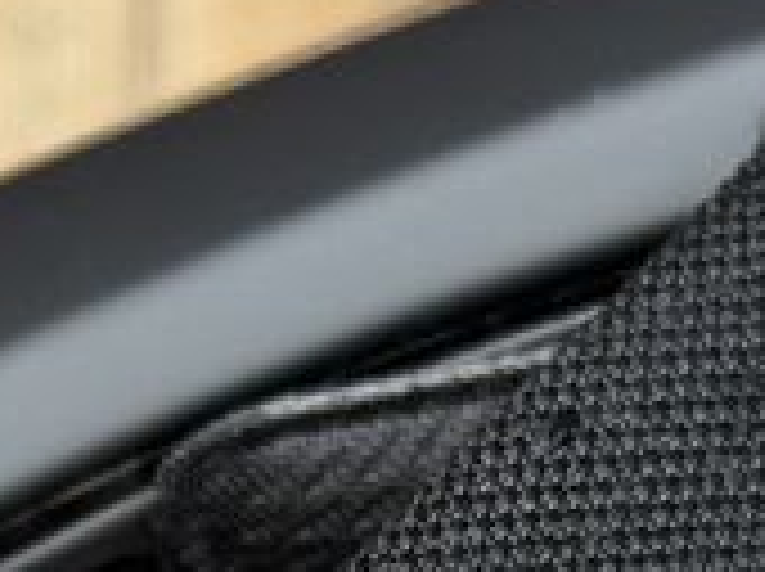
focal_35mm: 339
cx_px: -162
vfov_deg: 4.3
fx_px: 7481
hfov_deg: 5.8
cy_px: 1315
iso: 64
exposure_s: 1/257
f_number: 1.78
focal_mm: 6.76
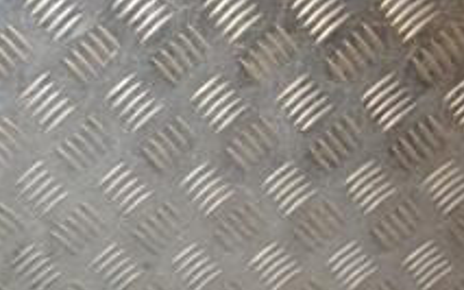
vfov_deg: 13.6
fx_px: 1143
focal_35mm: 90
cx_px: -115
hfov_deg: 21.1
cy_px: 430
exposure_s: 1/200
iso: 800
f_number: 5.6
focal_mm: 21
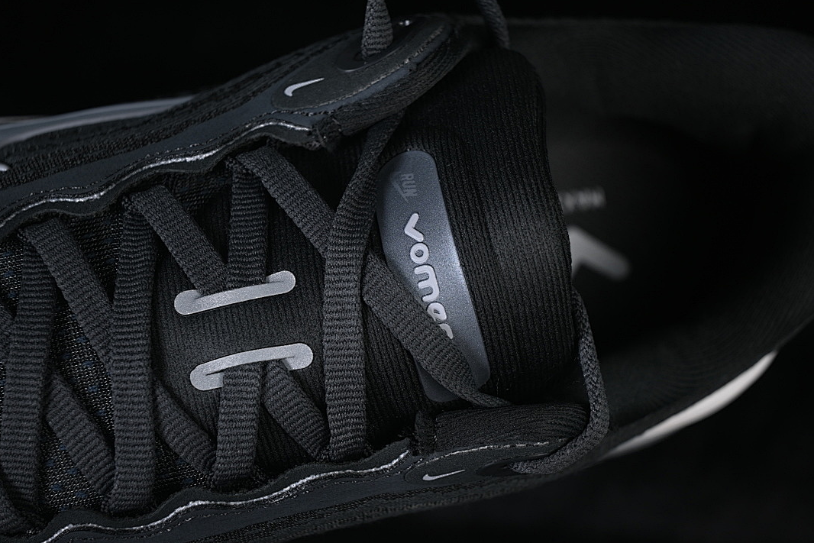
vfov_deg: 18.0
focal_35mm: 76
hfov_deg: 26.6
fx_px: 1719
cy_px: 273
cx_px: 409
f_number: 6.3
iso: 160
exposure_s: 1/50
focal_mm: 50
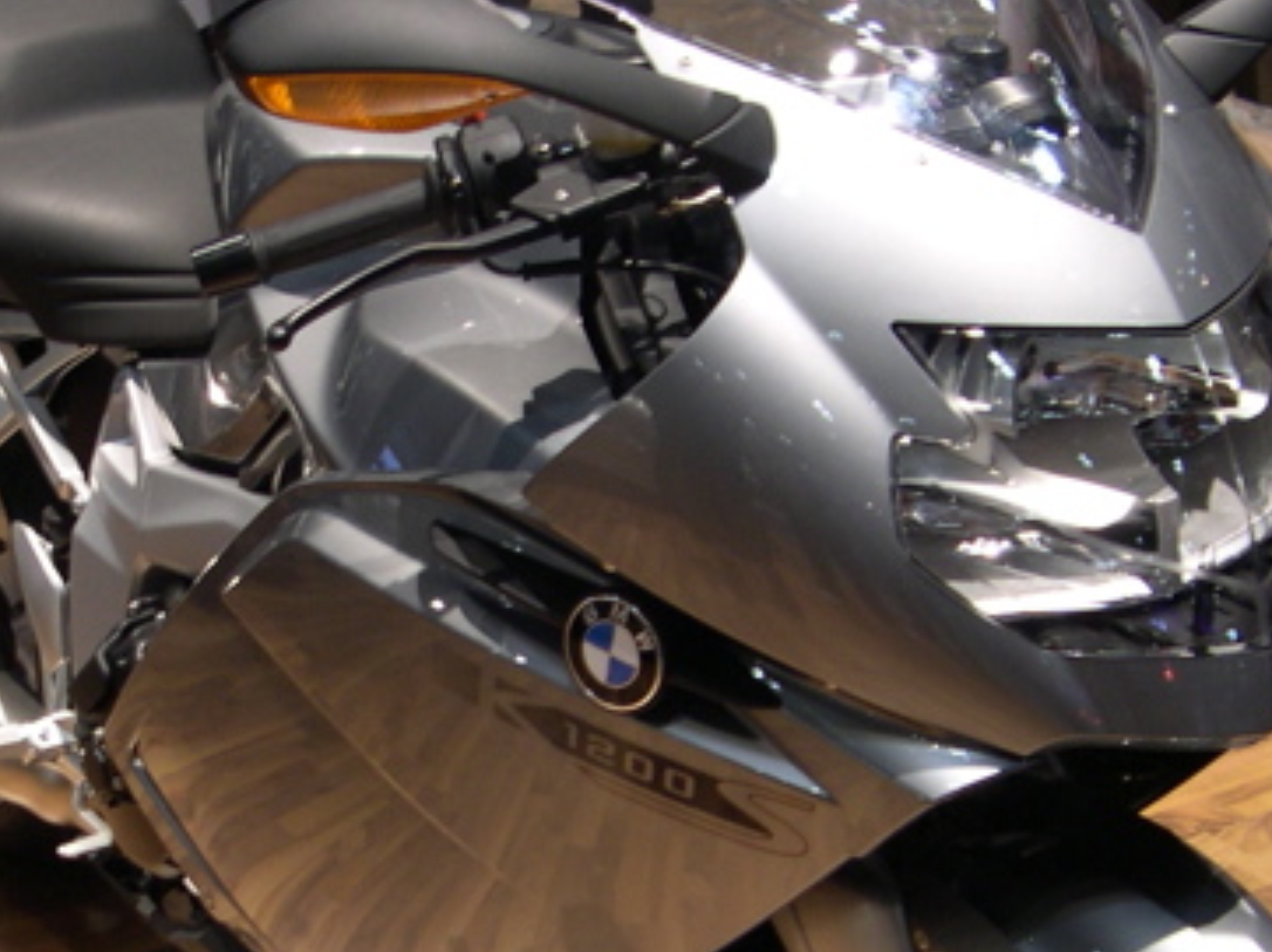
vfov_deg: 17.5
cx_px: 415
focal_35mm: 84
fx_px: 3085
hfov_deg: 23.2
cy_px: 689
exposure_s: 1/38.2
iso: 100
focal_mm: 8
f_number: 2.8
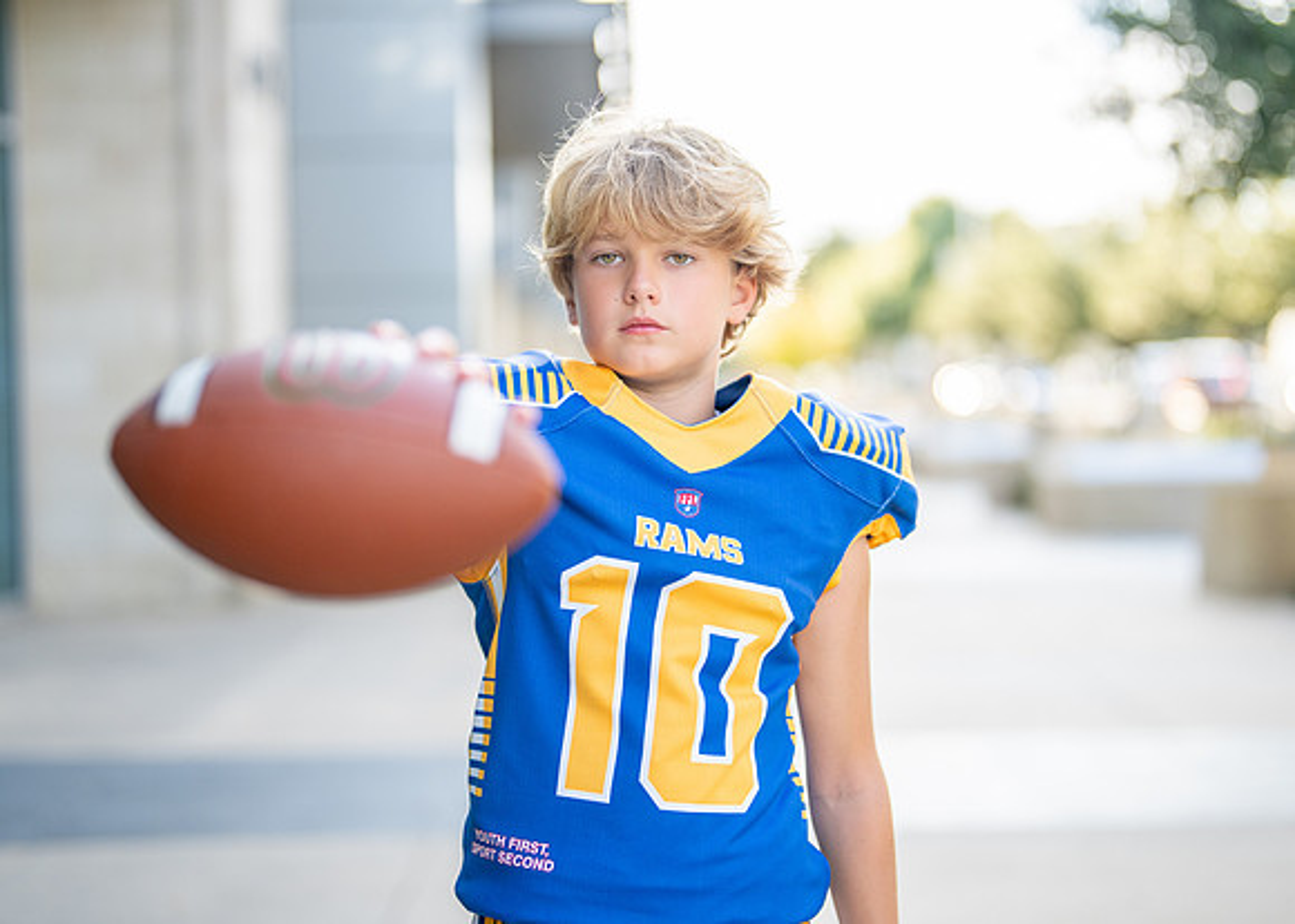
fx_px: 2192
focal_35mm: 60
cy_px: 441
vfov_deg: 23.8
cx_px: 695
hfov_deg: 32.9
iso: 200
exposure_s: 1/2000
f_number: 1.2
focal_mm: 50
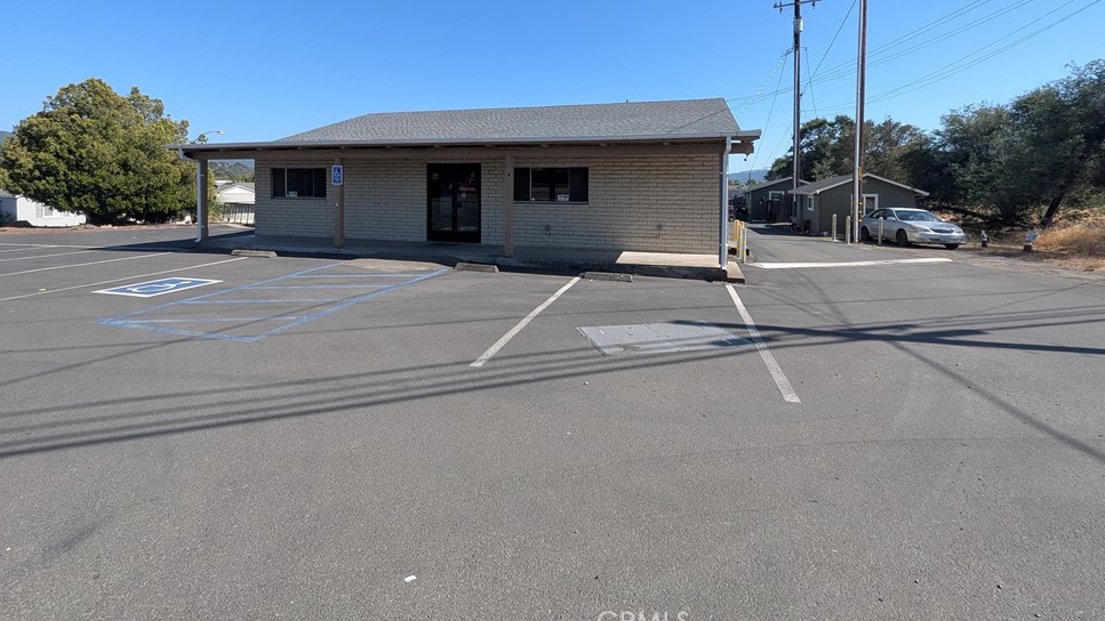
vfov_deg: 68.3
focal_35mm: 15
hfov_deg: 103.0
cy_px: 200
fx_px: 440
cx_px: 543
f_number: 2.2
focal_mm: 1.54
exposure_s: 1/662
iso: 29
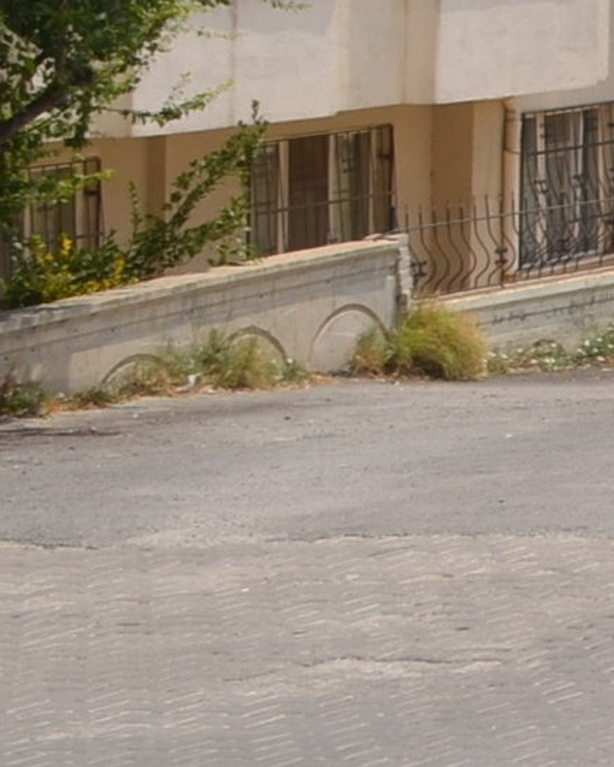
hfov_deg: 6.6
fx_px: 4360
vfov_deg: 9.7
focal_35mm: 192
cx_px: 2391
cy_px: -448
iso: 100
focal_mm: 20
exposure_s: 1/250
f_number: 10
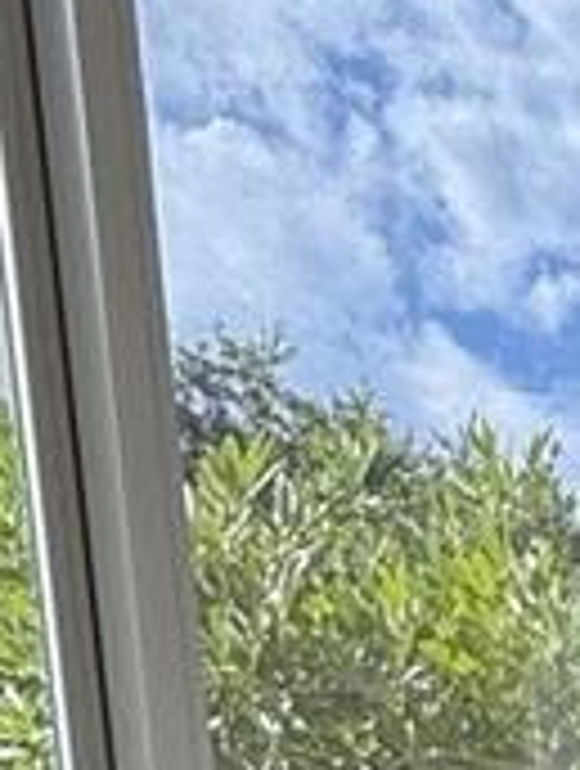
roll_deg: -0.7
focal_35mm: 98
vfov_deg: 14.7
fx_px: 2181
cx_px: 1187
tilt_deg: -13.7
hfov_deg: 13.0
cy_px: 1716
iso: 50
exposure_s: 1/424
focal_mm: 2.22
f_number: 2.2
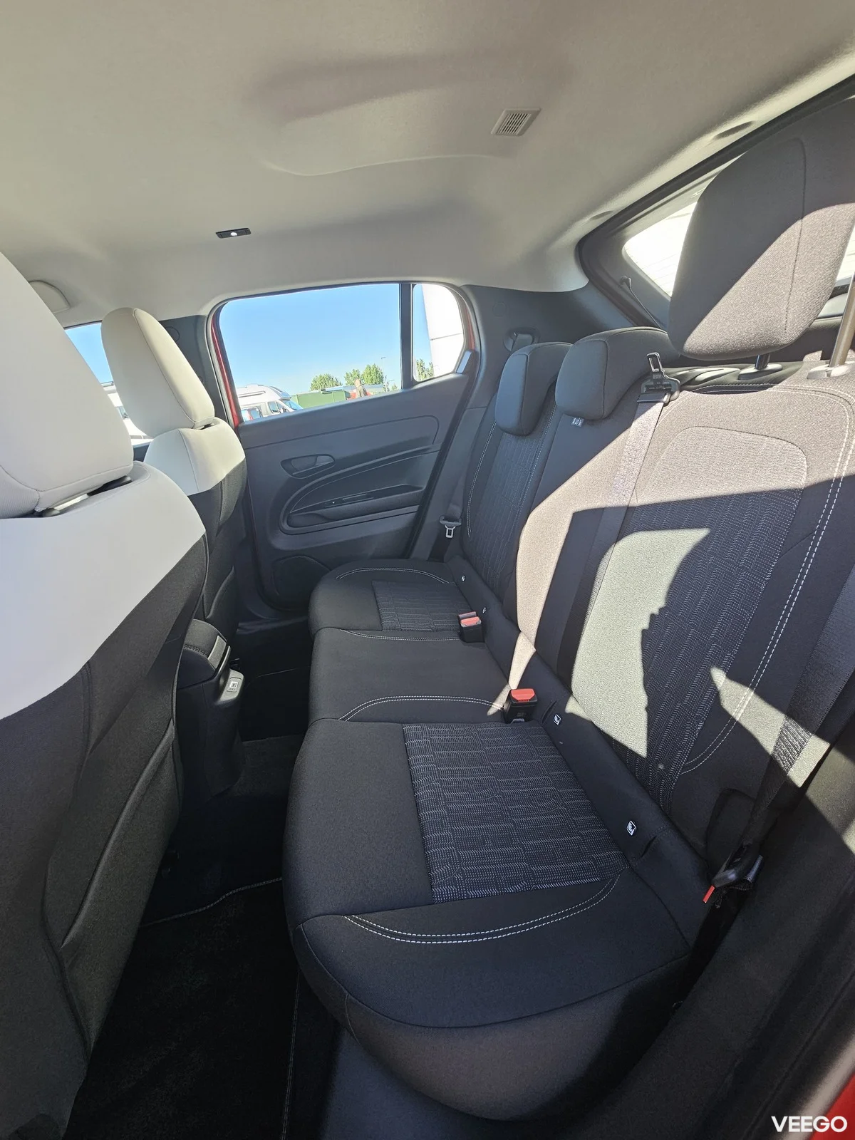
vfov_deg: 106.2
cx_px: 428
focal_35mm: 13
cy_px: 570
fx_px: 428
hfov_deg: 89.9
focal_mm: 2.2
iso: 50
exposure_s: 1/105
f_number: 2.2
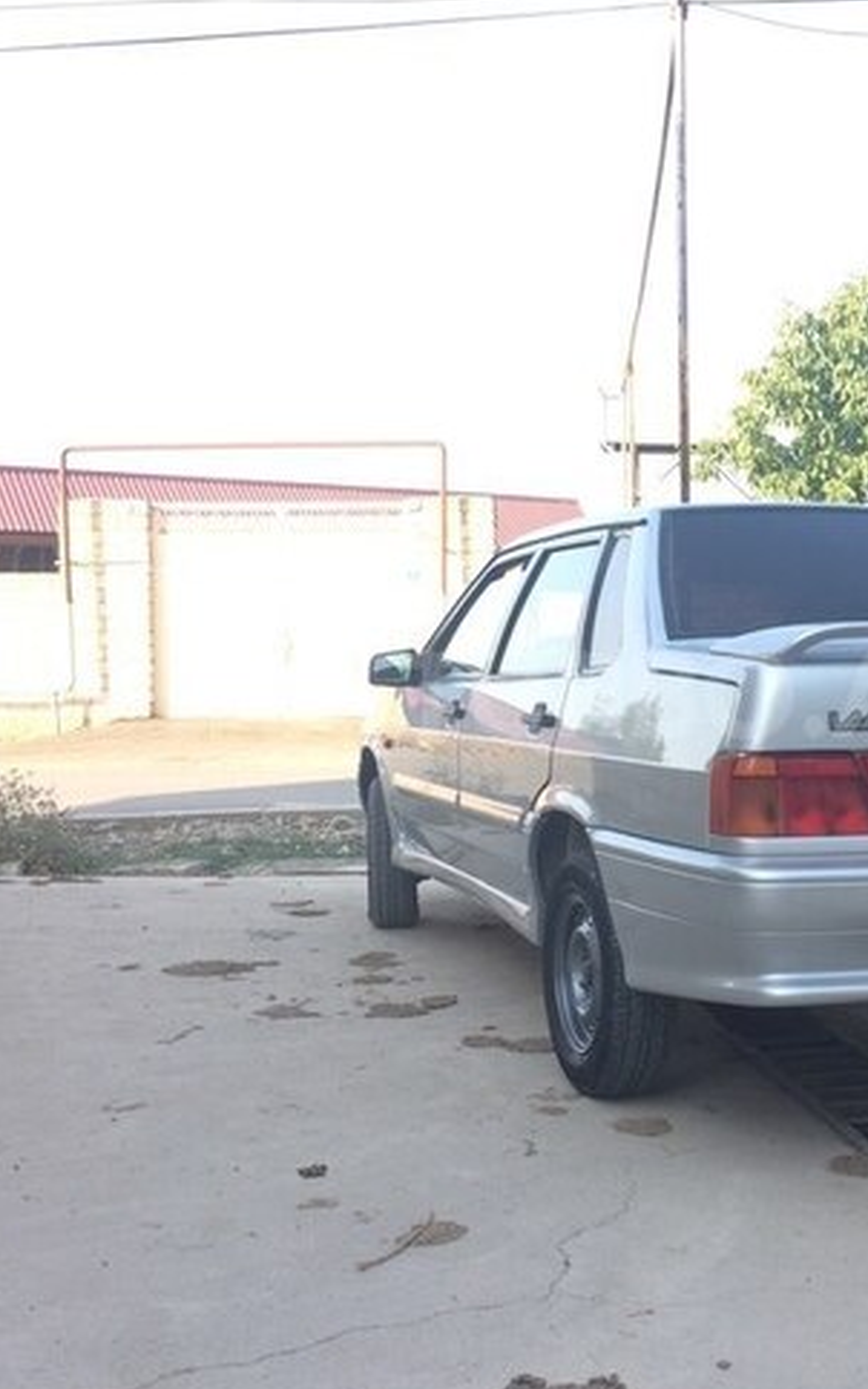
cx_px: 693
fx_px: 1589
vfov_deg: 47.2
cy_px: 694
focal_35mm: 42
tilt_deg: +0.2
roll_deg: +0.5
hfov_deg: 29.8
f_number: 2.2
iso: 32
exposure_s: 1/263
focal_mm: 4.15
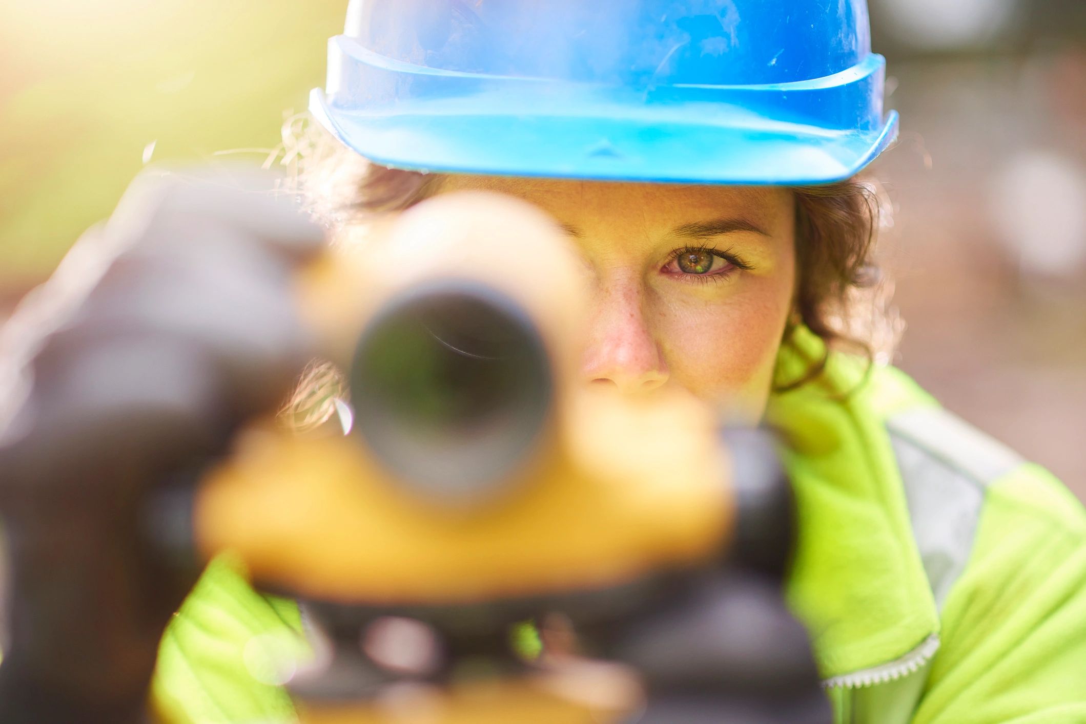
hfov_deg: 23.9
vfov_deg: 16.1
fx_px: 2565
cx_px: 543
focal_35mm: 85
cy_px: 362
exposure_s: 1/400
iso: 250
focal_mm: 85
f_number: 2
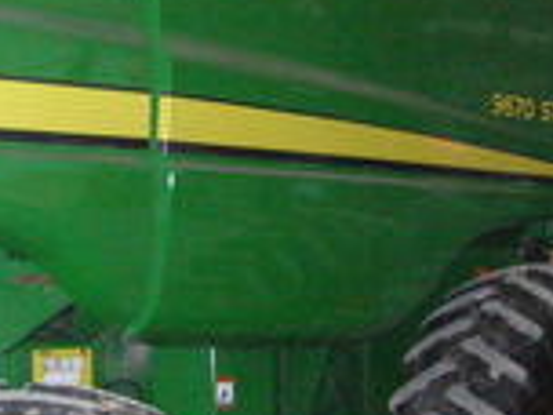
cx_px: 44
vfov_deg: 11.5
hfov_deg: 15.1
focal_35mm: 129
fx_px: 2061
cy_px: 193
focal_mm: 6
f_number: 2.7
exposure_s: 1/60.1
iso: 223
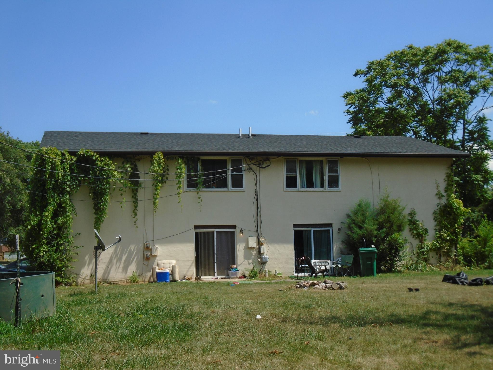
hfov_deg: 38.9
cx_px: 246
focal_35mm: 49
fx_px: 698
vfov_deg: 29.7
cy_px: 185
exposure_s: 1/800
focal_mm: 8.7
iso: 100
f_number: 4.5
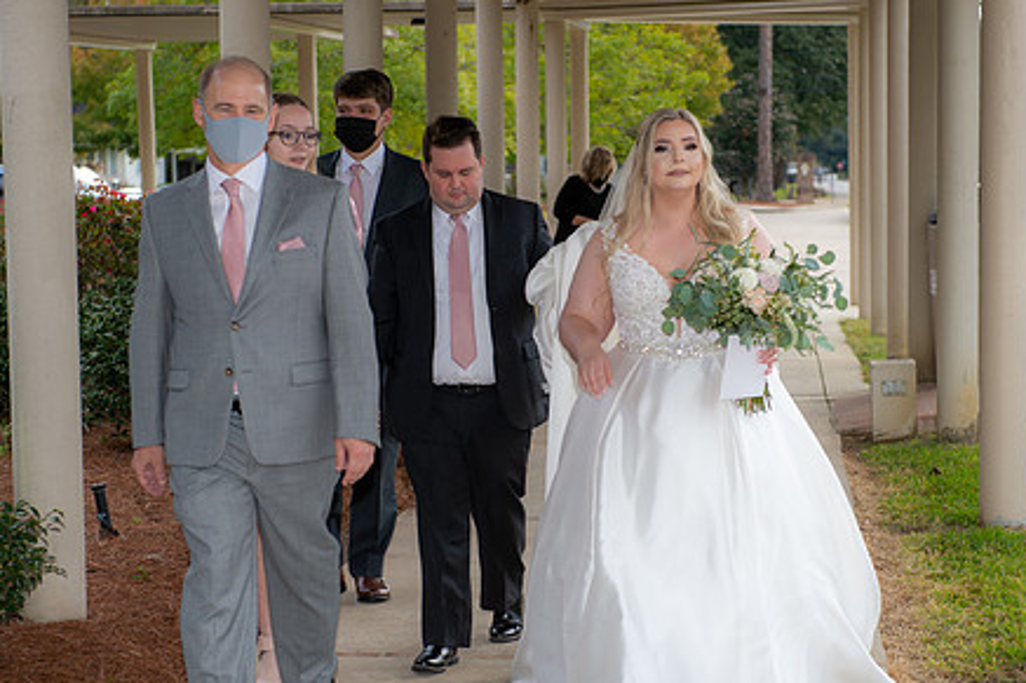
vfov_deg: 14.7
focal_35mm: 93
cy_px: 357
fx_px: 2649
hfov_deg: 21.9
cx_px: 493
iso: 64
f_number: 5
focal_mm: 70
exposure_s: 1/160
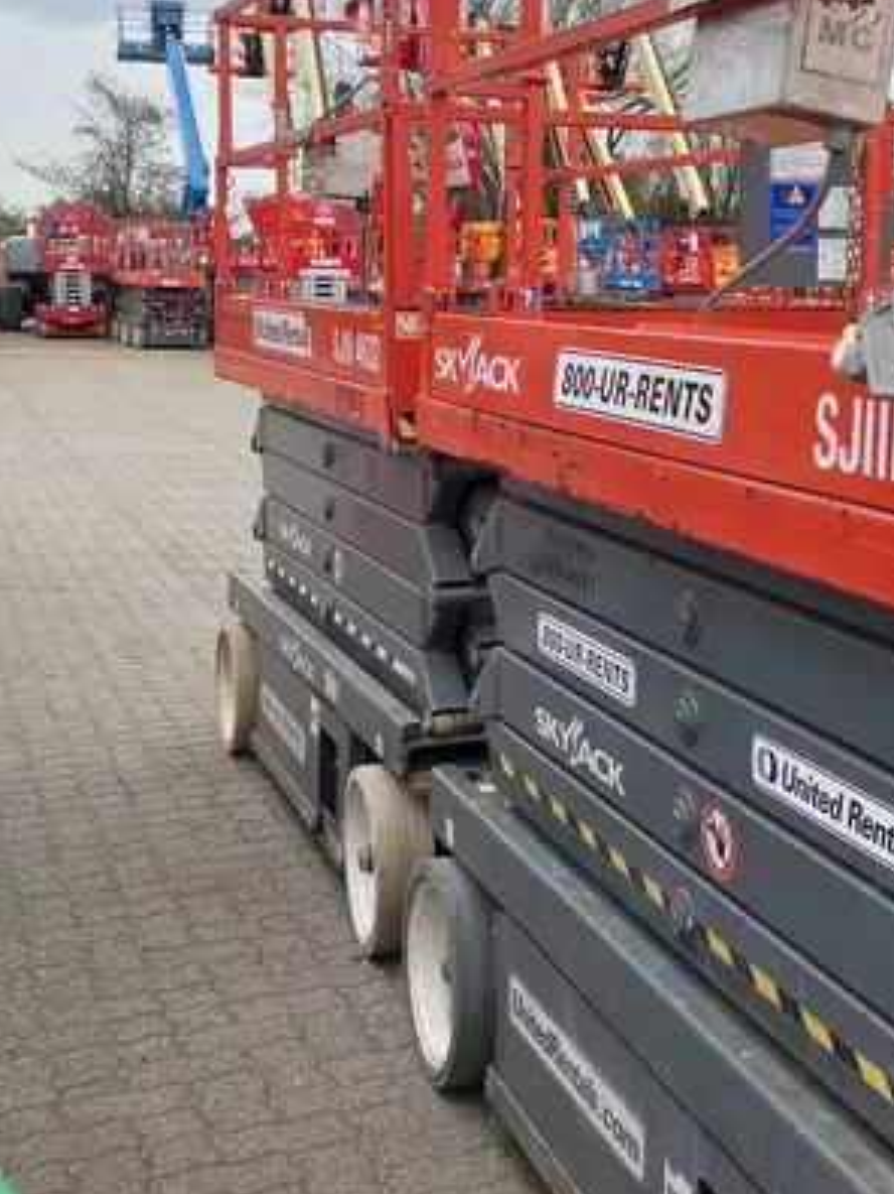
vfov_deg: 36.6
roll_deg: -1.2
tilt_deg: -4.2
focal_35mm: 52
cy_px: 428
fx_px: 1792
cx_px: 731
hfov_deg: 27.4
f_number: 1.8
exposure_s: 1/1279
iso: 32
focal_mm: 3.99
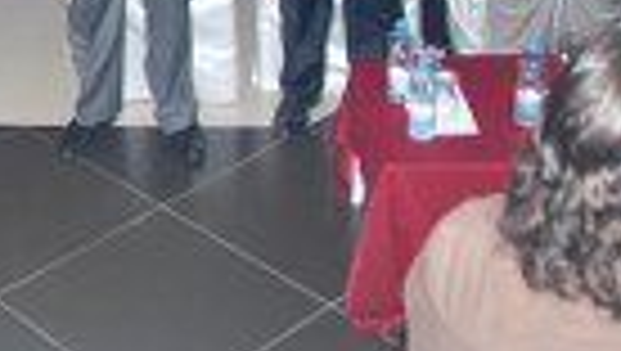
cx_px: -86
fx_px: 1418
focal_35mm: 86
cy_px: -153
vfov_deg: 13.4
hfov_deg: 23.0
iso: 200
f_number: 4
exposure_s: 1/60
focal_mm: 18
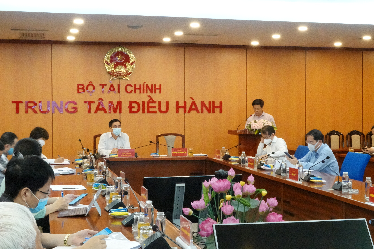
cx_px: 187
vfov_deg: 22.3
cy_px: 124
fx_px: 634
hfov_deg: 32.9
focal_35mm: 61
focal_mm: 22.19
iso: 6400
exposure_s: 1/20
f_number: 14
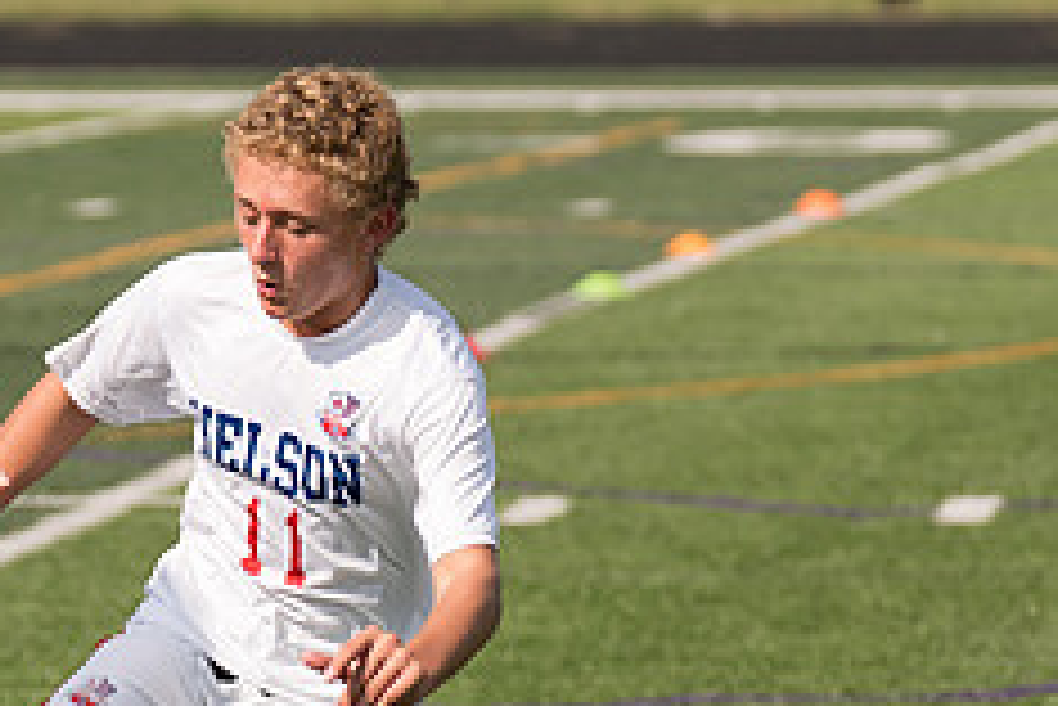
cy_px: 502
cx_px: 329
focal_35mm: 377
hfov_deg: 5.5
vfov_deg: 3.7
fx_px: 11086
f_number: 2.8
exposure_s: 1/2000
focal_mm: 94
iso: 100
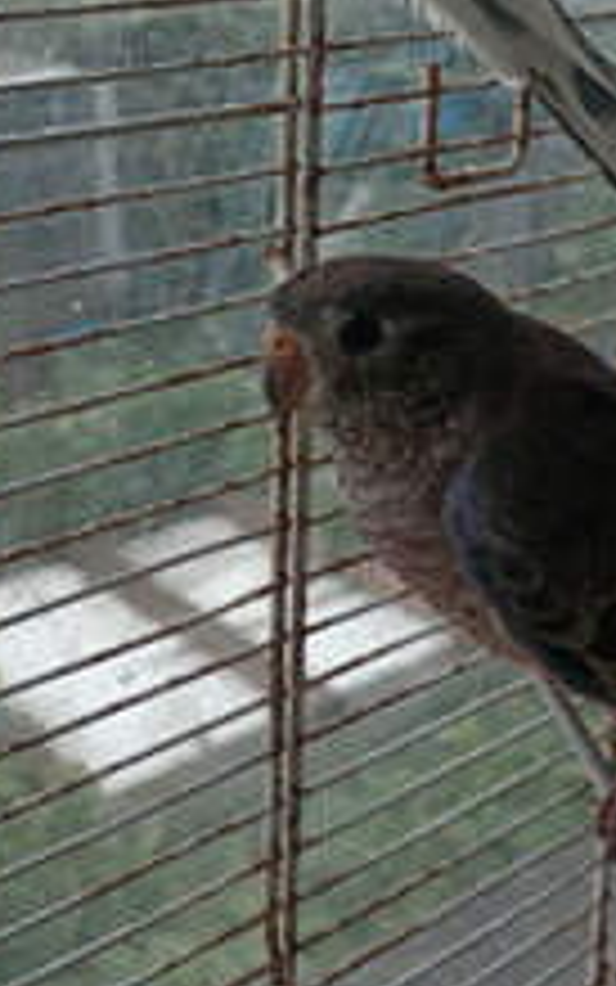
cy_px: 47
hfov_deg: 22.7
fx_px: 1530
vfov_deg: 33.3
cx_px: 371
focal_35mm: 57
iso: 100
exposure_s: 1/218
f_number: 1.8
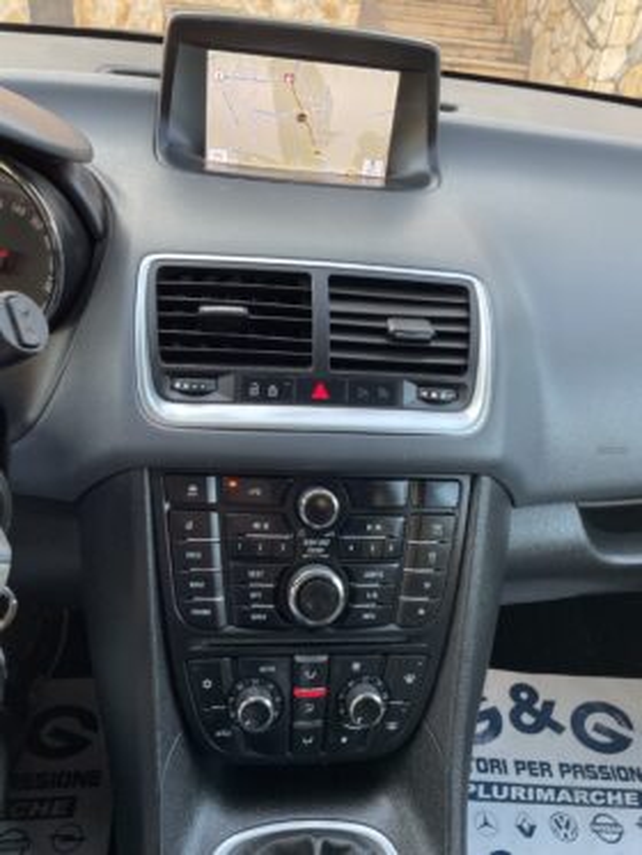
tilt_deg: -32.5
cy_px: 428
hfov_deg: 53.1
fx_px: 643
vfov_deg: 67.3
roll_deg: -4.8
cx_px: 321
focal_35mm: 26
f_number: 1.6
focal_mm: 4.2
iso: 125
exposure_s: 1/115
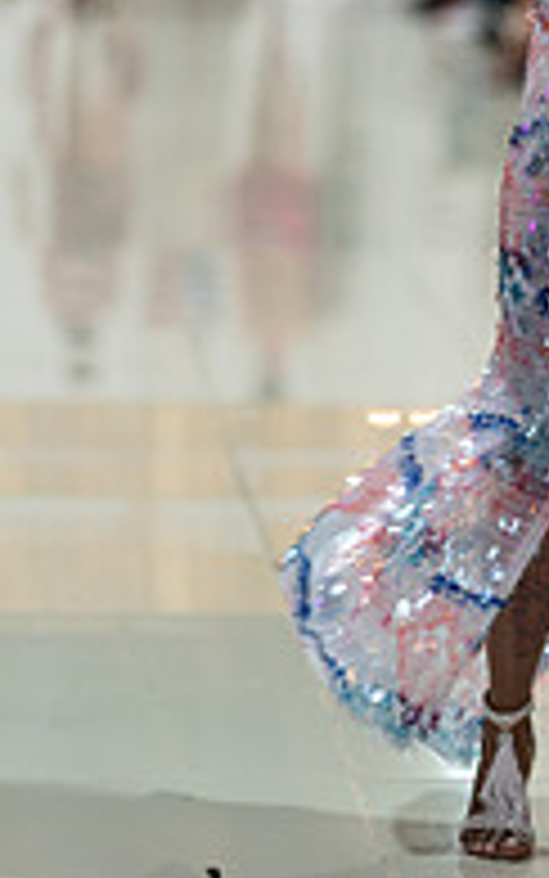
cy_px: 230
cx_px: 630
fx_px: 4784
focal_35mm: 200
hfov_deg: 6.5
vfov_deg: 10.5
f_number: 1.4
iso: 160
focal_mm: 85
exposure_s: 1/160
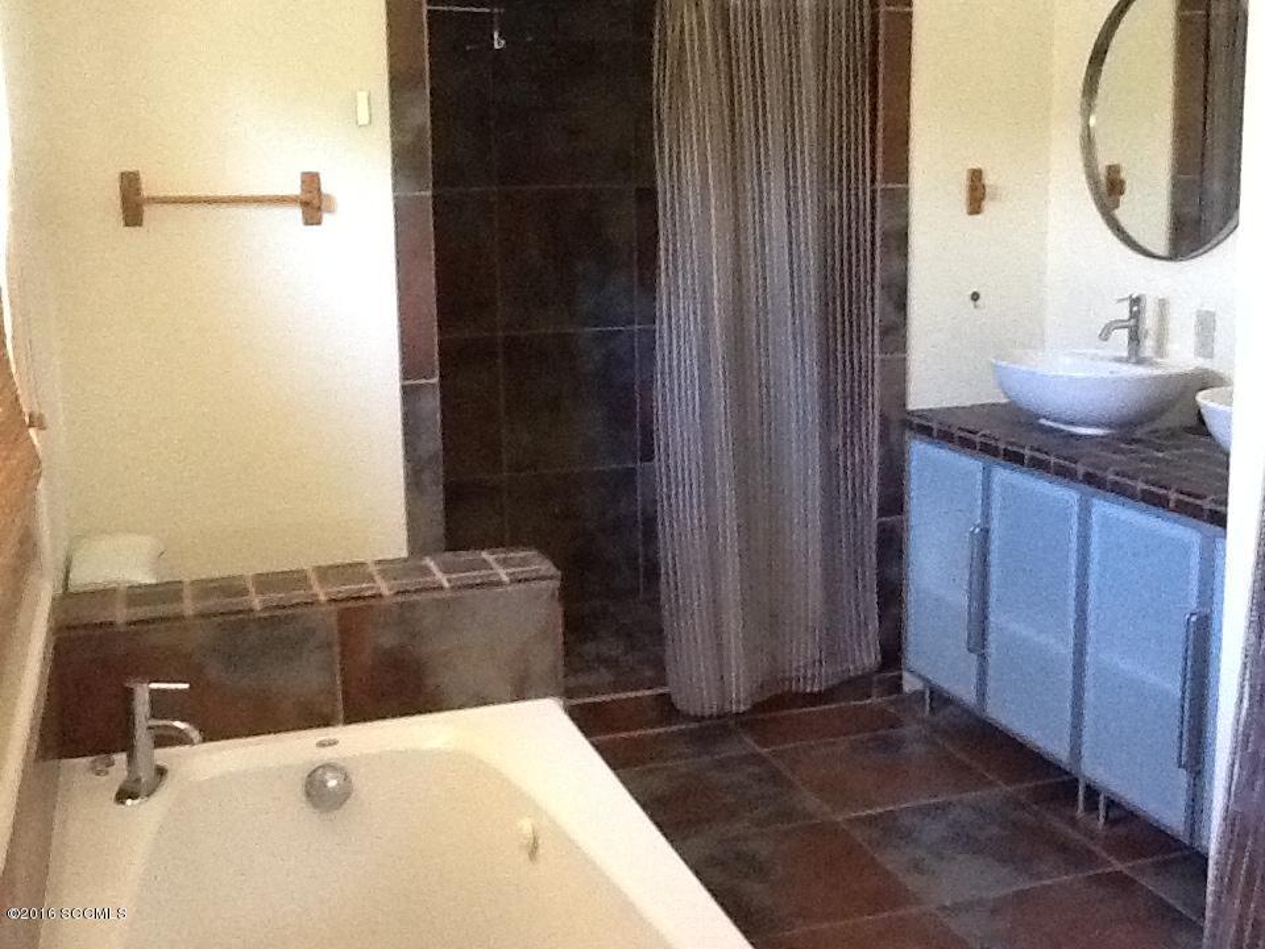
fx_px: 1608
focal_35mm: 44
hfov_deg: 42.9
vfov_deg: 32.9
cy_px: 474
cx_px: 632
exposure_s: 1/30
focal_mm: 2.03
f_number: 2.4
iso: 400
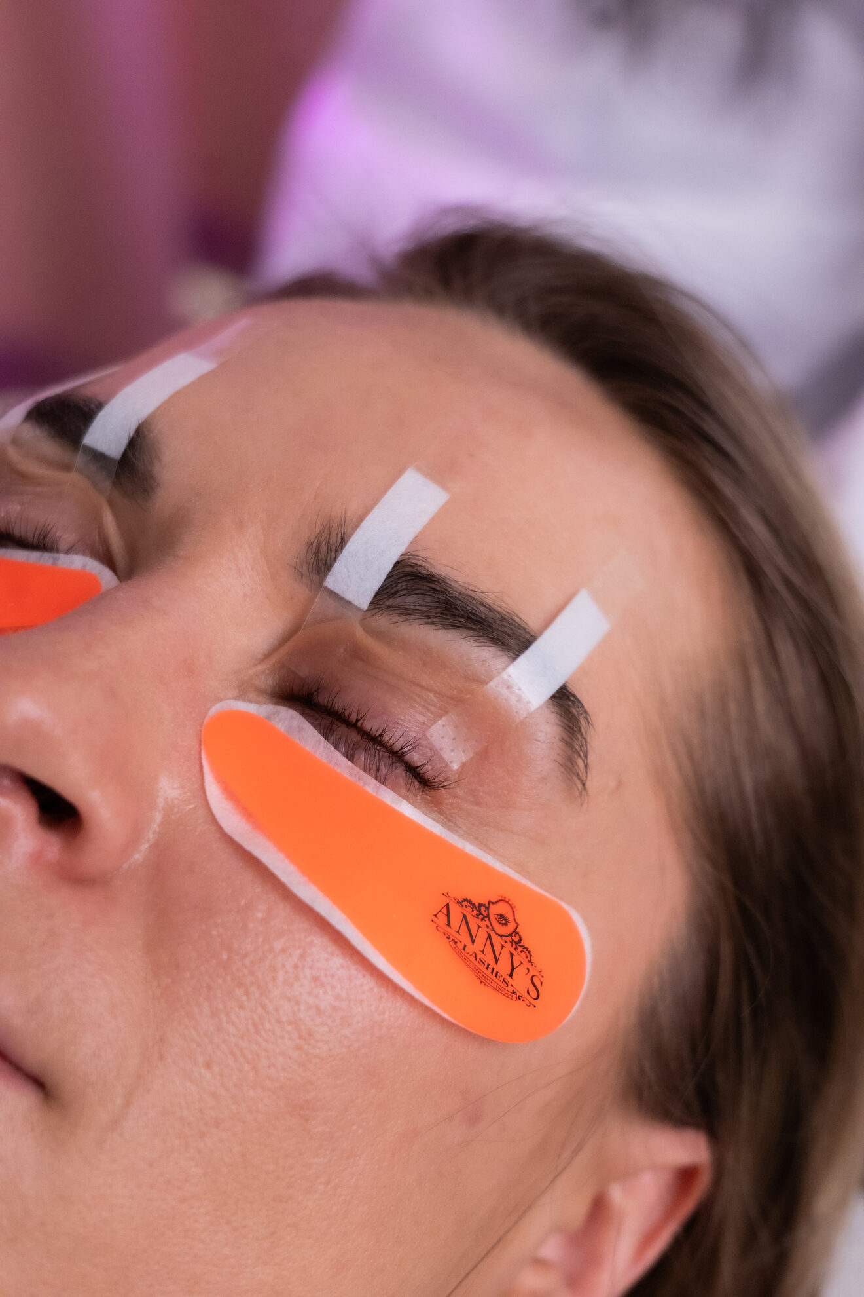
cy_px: 648
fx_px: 2160
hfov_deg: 22.6
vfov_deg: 33.4
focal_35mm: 60
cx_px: 432
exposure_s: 1/1000
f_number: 5.6
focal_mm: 60
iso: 5000
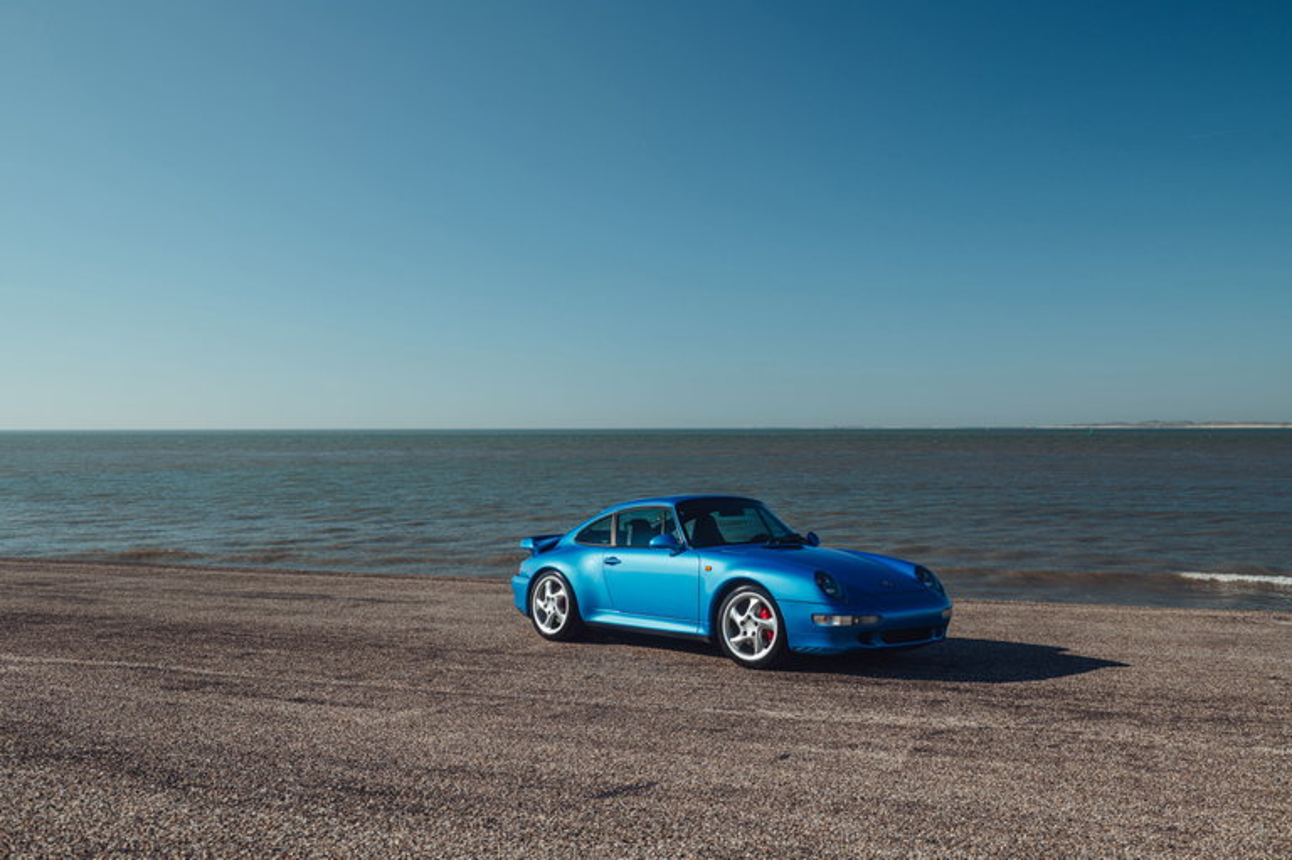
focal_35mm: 35
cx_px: 646
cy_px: 430
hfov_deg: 54.5
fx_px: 1255
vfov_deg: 37.8
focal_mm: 35
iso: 100
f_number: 7.1
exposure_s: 1/200
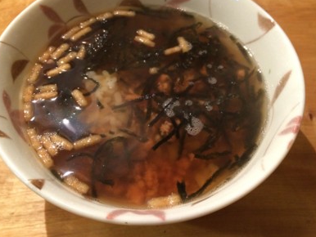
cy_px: 107
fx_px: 320
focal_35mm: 35
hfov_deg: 52.6
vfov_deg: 40.7
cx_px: 160
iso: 320
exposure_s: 1/20
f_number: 2.2
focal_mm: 4.12
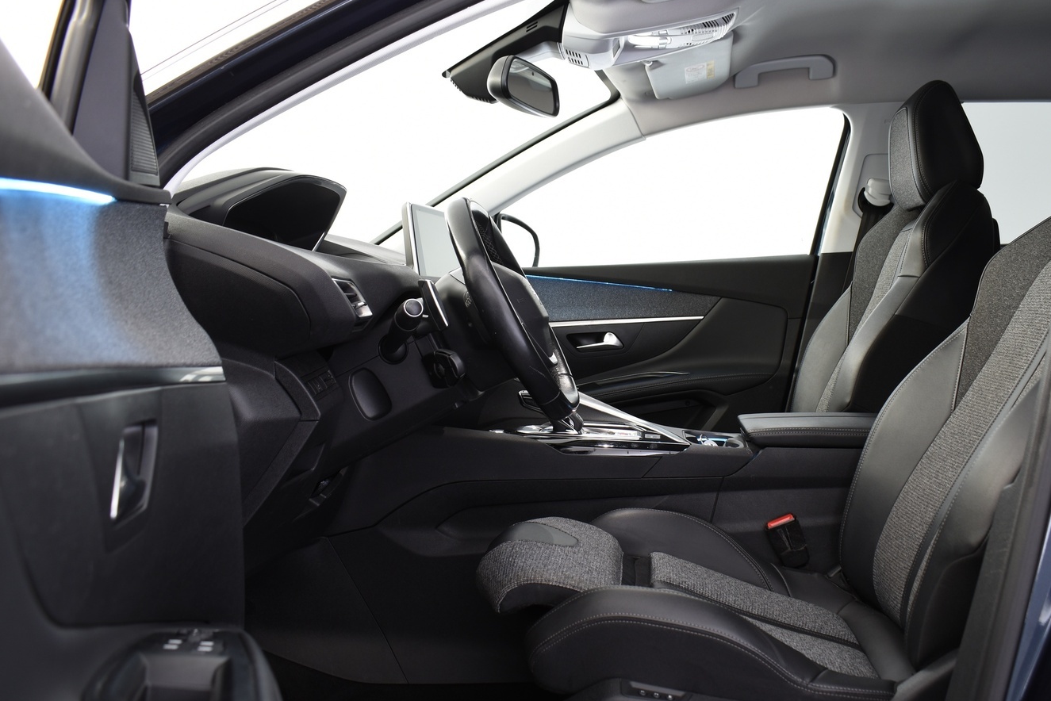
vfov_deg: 39.9
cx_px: 585
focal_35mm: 33
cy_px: 395
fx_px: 964
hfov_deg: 57.1
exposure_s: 2
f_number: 5.6
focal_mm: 18
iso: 100
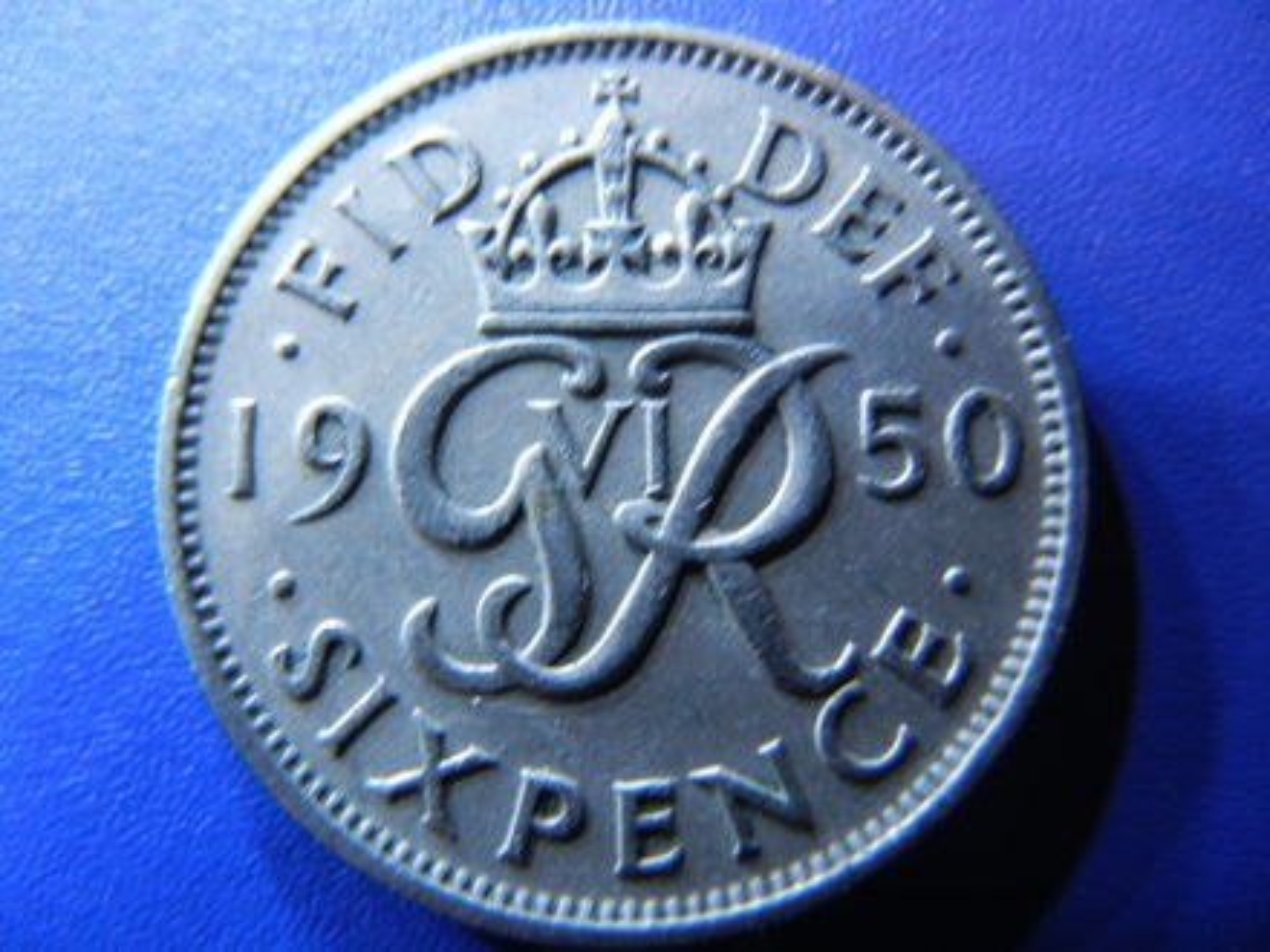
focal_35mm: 30
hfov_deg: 60.0
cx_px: 635
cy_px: 476
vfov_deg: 46.8
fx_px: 1101
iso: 160
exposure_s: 1/31.5
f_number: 3.5
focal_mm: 5.4
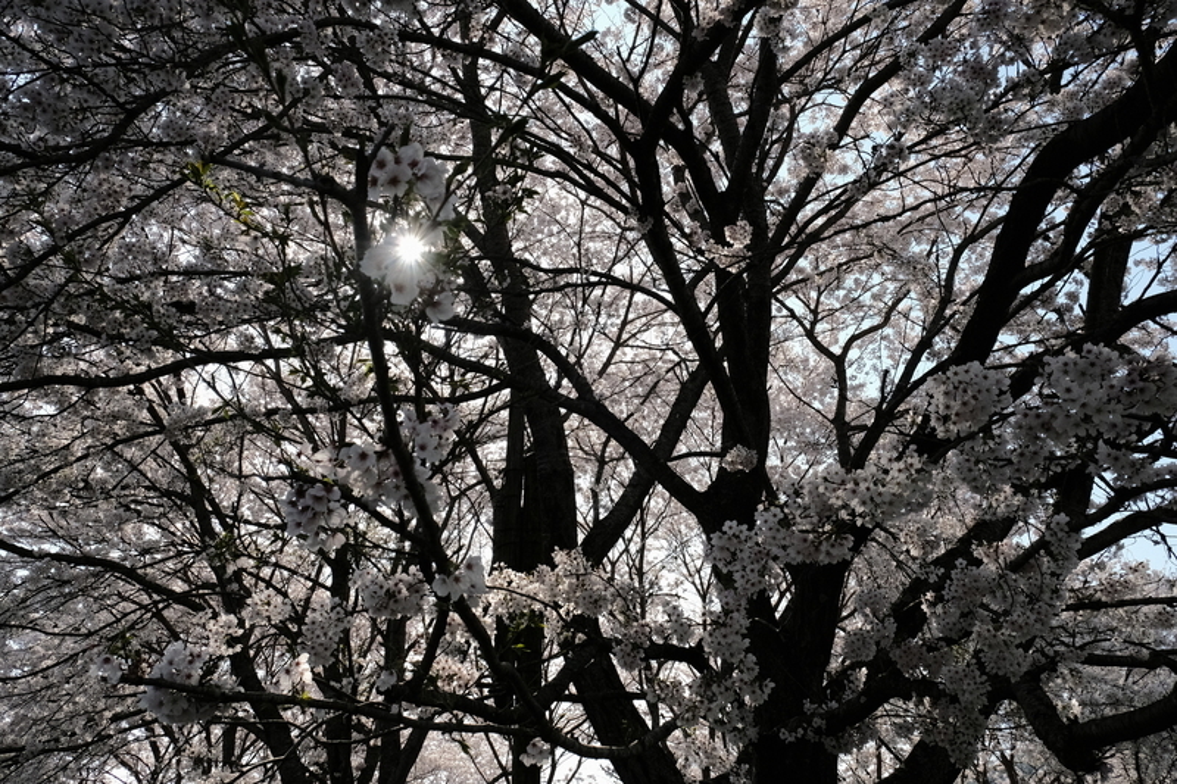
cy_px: 392
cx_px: 588
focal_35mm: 27
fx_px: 883
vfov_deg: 47.9
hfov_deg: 67.4
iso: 1600
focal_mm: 18
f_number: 9
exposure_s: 1/1500
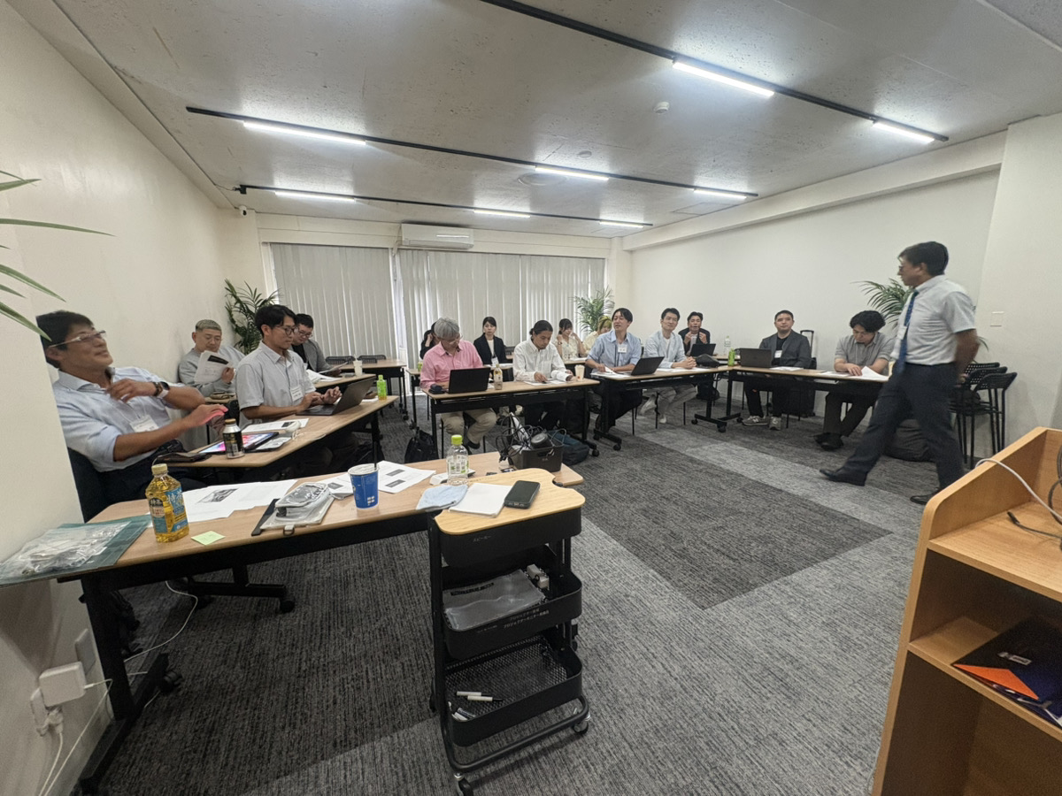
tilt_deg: -10.5
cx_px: 531
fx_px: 430
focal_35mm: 14
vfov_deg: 85.7
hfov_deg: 102.1
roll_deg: +1.3
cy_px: 398
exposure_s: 1/59
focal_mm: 2.22
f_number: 2.2
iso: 400
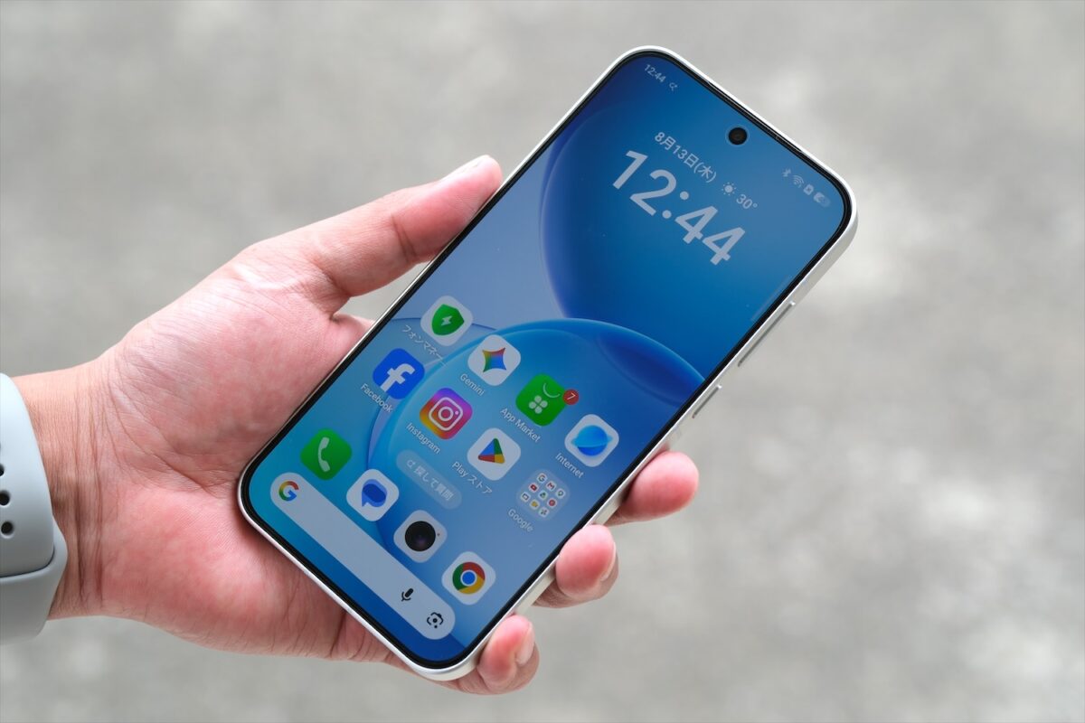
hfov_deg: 24.5
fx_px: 2501
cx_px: 542
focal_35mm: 83
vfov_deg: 16.5
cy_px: 362
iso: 160
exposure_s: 1/200
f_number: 4.5
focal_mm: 55
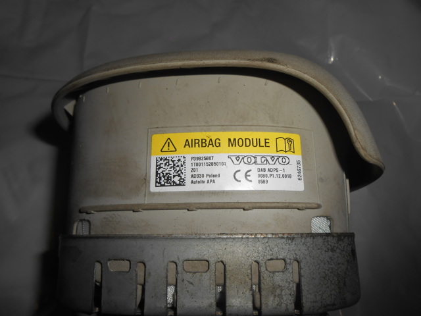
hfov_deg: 67.3
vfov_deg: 53.1
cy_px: 158
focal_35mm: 26
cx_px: 210
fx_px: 316
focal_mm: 4.6
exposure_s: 1/25
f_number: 11.5
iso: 80
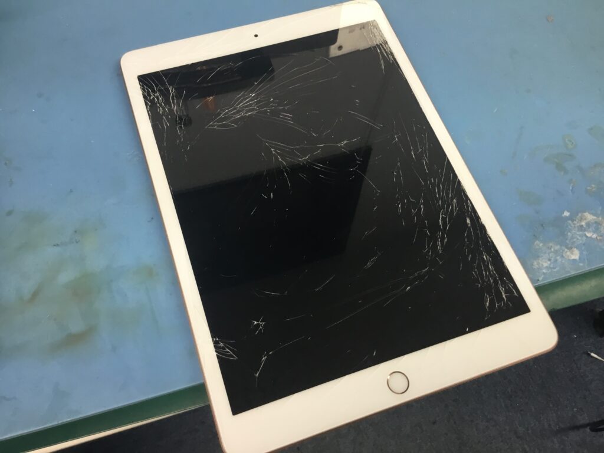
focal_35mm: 31
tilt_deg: -64.6
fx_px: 541
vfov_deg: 45.4
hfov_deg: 58.4
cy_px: 226
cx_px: 302
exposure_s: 1/30
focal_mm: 3.3
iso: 50
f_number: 2.4
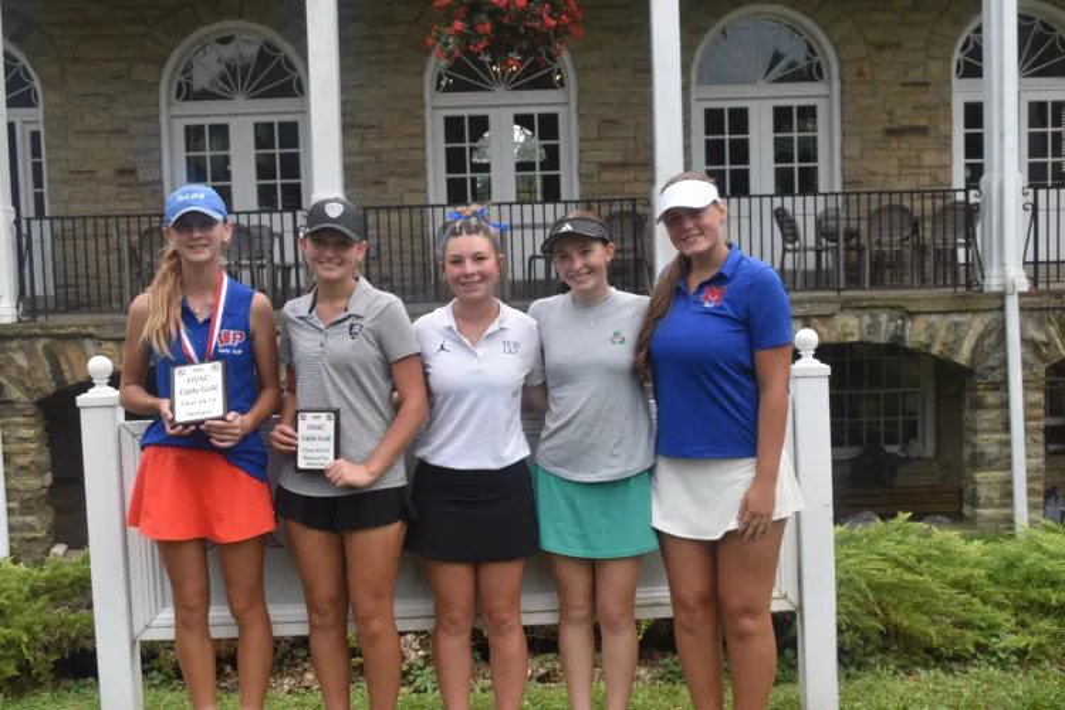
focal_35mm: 40
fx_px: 1198
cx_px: 532
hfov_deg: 47.9
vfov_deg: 33.0
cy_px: 355
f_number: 6.3
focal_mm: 27
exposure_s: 1/250
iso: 200
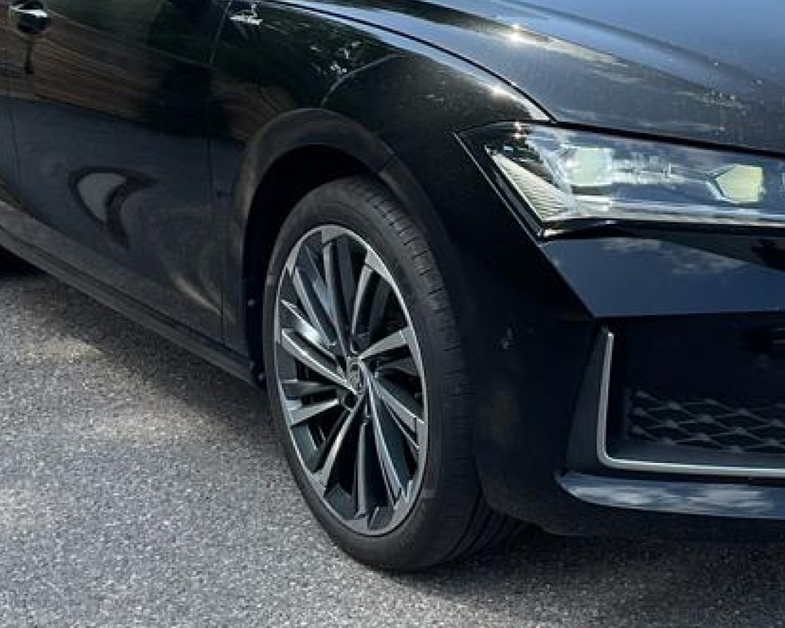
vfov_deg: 21.7
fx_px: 1626
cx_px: 657
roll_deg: +0.1
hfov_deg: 26.5
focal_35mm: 70
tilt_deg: -10.7
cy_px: 184
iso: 16
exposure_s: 1/683
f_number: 1.8
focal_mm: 3
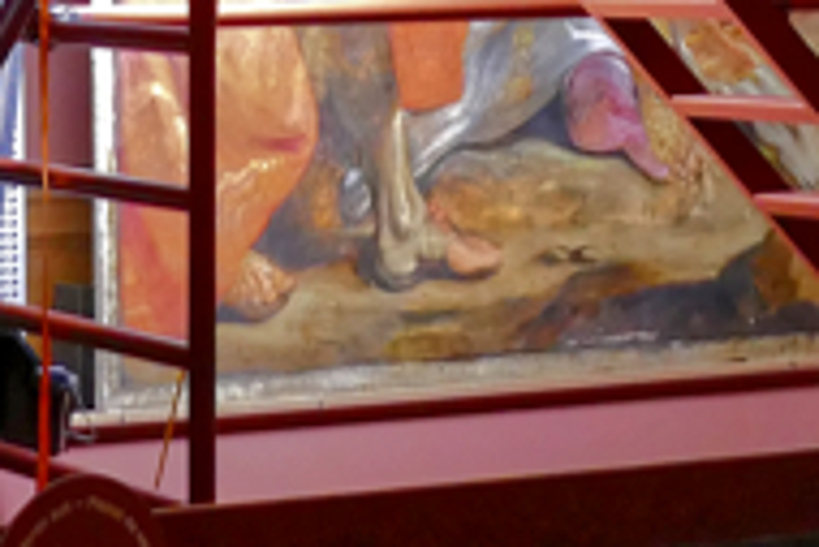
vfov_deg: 8.0
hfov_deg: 12.3
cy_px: -407
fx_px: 3802
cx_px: 284
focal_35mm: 167
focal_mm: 11.3
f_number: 3
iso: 1600
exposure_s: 1/80
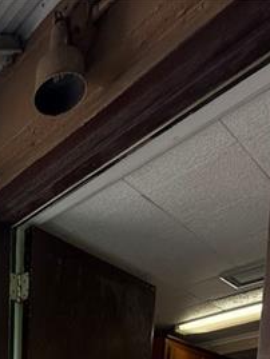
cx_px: -40
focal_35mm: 40
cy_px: 510
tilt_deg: -6.2
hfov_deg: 31.2
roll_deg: -1.1
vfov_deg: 30.9
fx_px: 416
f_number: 2.2
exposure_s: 1/138
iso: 40
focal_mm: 2.22
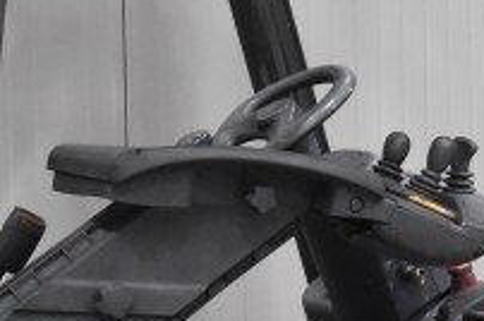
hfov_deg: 8.9
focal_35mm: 232
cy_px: 278
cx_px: 249
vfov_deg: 5.9
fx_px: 3114
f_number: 5
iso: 1600
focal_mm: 26
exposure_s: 1/20
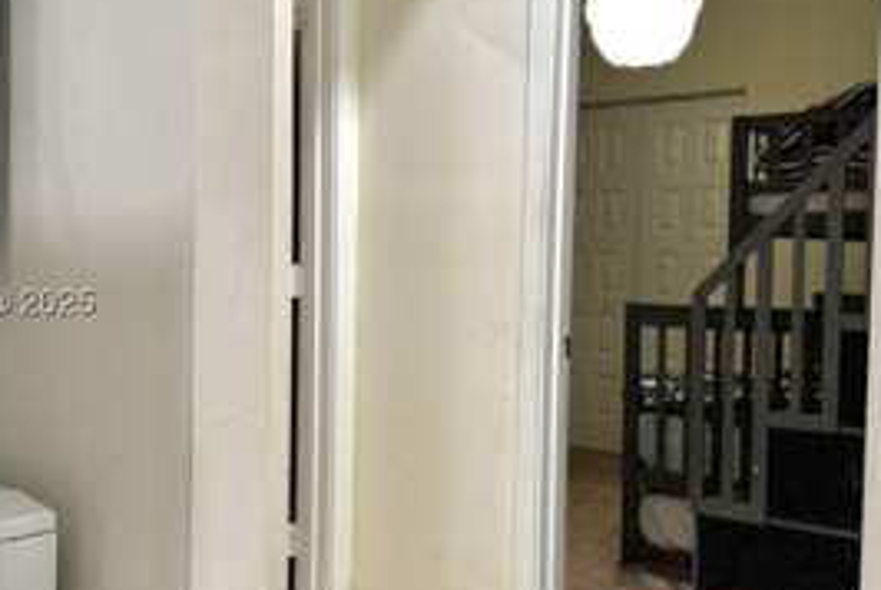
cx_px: 388
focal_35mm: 45
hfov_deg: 43.5
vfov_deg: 29.9
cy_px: 308
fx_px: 1102
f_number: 1.78
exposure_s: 1/60
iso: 200
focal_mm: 6.76
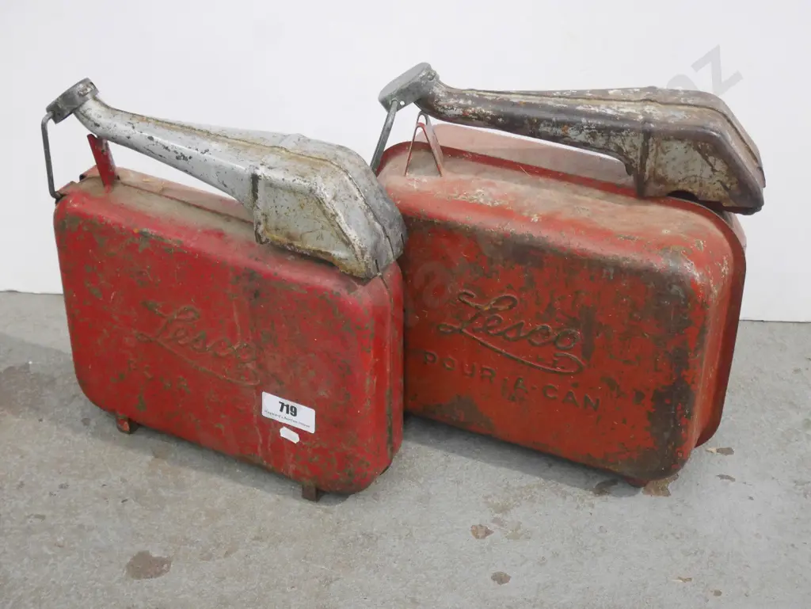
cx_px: 406
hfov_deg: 30.3
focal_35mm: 64
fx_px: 1500
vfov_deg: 22.9
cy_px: 304
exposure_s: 1/25
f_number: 5.6
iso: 3200
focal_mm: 32
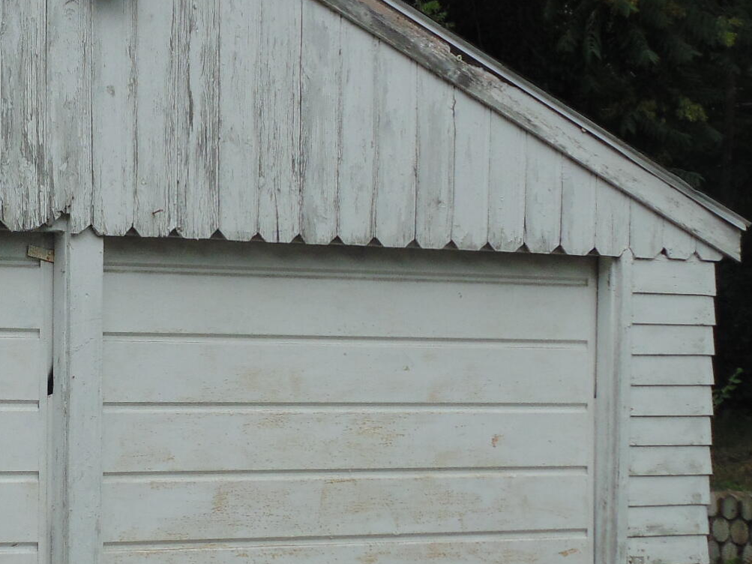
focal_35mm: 106
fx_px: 2302
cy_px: 437
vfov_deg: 13.9
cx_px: 7
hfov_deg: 18.1
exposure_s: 1/125
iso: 80
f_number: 11.3
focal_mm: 7.4
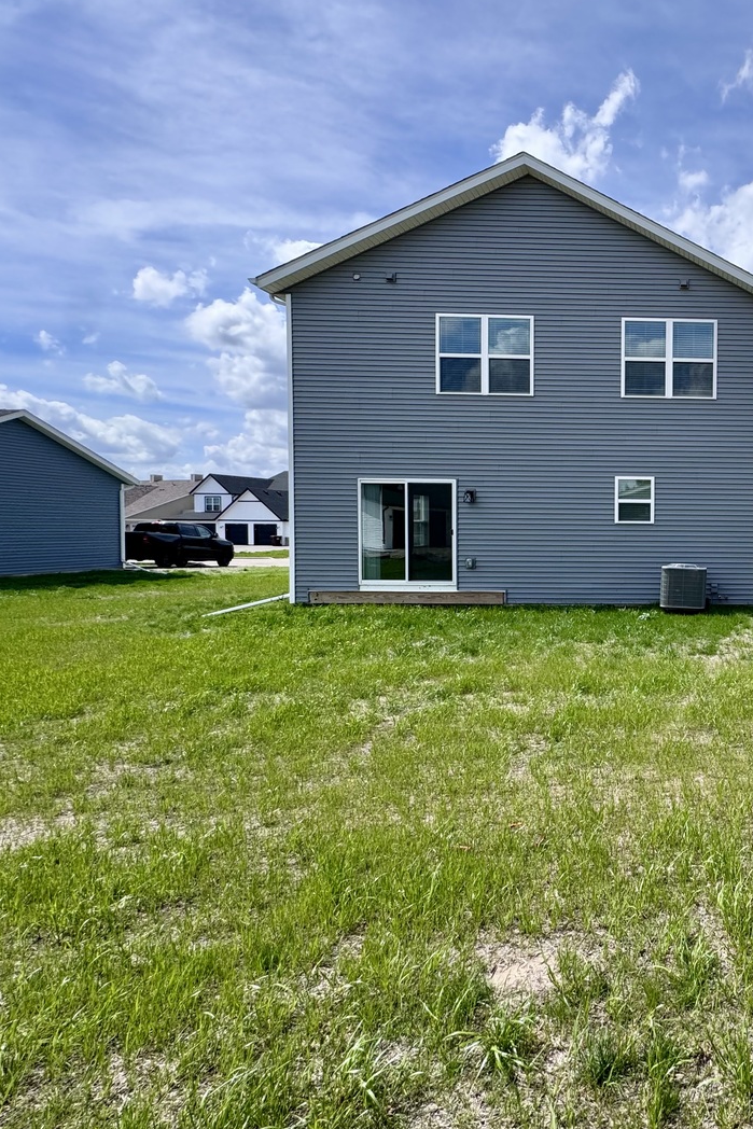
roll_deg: -0.3
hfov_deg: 51.1
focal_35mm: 20
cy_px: 549
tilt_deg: -2.7
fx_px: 627
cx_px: 737
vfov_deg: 84.0
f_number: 2.2
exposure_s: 1/1420
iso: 50
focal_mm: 2.22
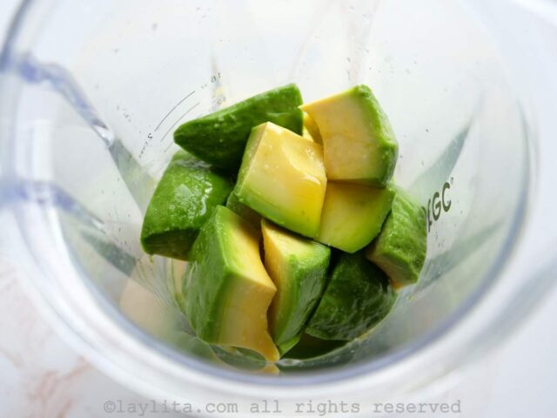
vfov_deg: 36.0
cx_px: 278
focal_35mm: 40
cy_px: 209
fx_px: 644
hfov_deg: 46.8
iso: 200
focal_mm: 20
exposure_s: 1/125
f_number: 3.5
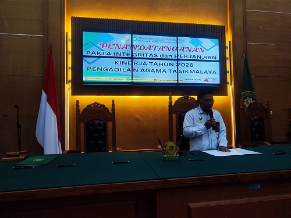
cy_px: 109
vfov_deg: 58.9
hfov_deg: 73.9
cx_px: 146
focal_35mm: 23
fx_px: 193
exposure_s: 1/100
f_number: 1.88
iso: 324
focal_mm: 5.59
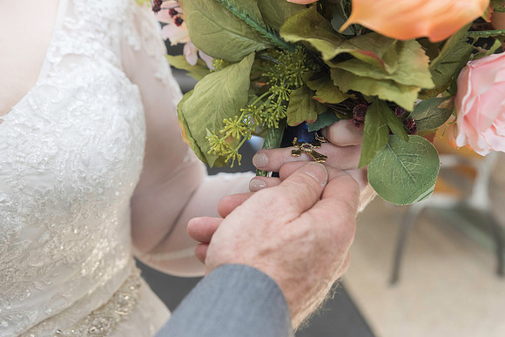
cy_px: 168
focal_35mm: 52
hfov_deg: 38.2
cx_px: 252
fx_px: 730
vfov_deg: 26.0
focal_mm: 52
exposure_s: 1/200
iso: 640
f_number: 4.5
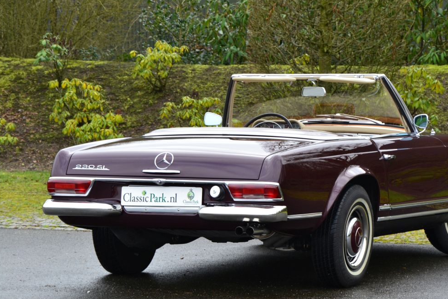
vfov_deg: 8.1
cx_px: 269
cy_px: 179
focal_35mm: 169
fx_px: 2103
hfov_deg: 12.2
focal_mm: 92
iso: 400
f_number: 9
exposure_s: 1/100
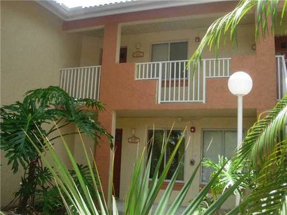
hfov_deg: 49.0
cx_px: 144
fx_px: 315
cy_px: 108
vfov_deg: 37.7
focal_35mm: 38
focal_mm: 7.8
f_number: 4.8
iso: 79
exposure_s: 1/203
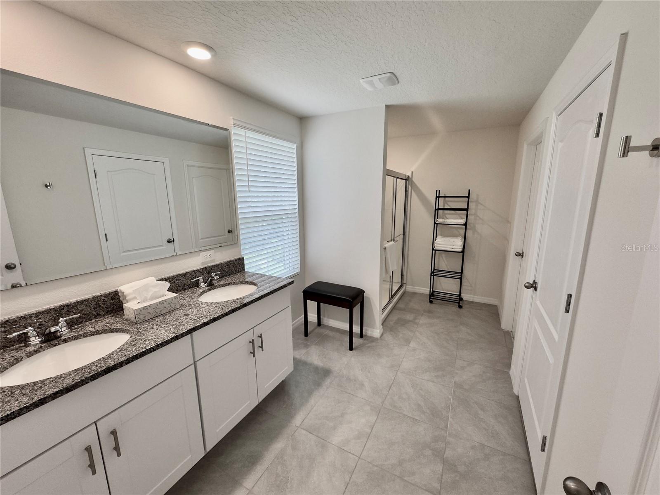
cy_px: 248
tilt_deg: -12.1
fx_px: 267
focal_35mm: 14
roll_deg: +0.4
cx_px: 330
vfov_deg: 85.7
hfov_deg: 102.1
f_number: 2.2
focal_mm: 2.22
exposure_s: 1/120
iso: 125
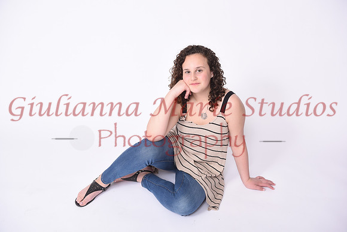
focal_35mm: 40
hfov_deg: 48.4
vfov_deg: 33.4
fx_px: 386
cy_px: 116
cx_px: 174
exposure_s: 1/160
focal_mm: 40
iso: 160
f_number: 7.1
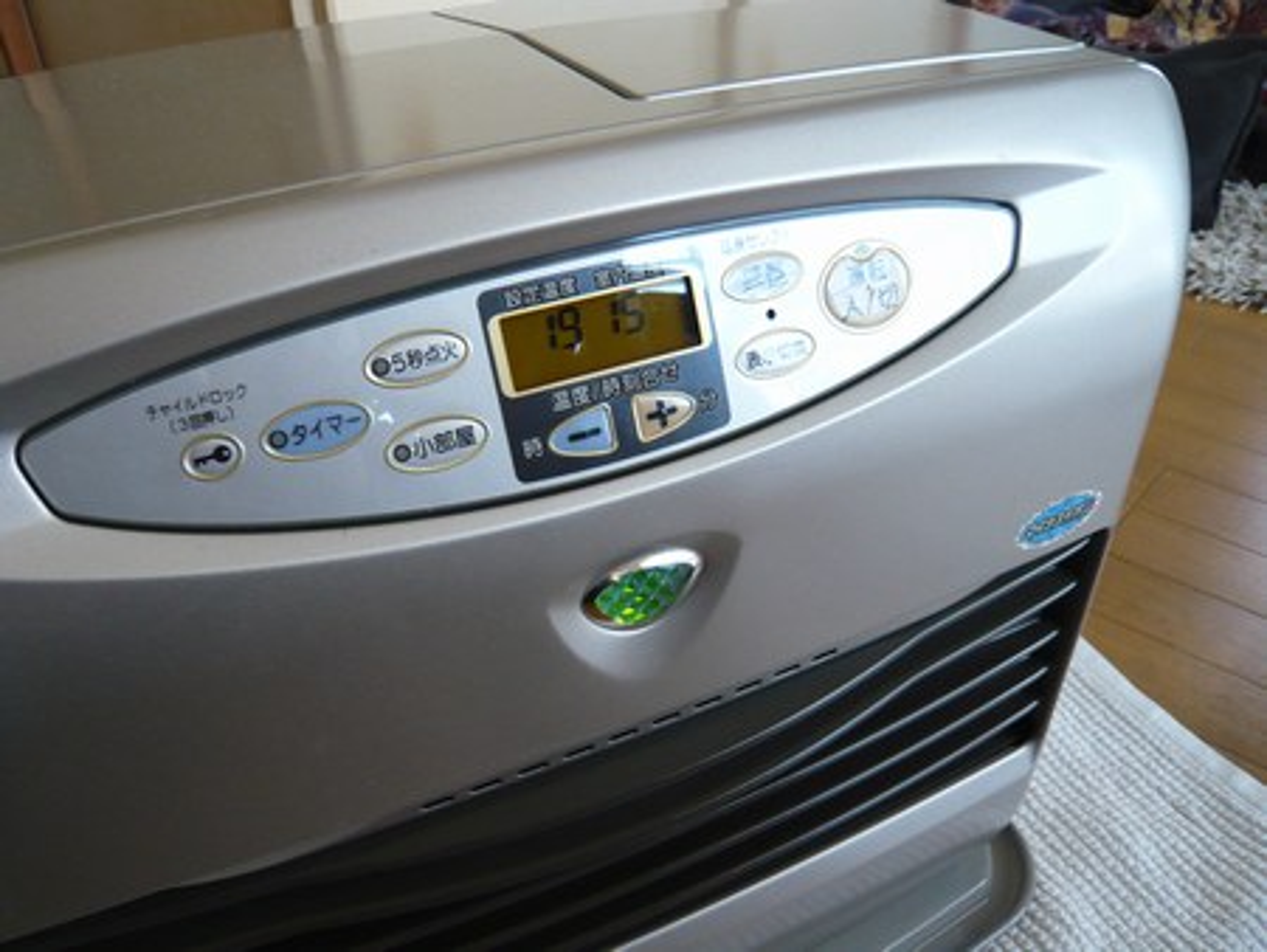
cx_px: 634
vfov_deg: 49.8
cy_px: 476
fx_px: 1025
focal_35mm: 28
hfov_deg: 63.4
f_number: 2.8
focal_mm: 4.6
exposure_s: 1/25
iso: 200
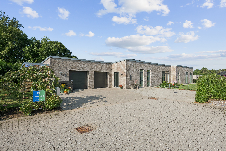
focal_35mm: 19
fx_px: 119
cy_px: 76
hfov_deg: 86.9
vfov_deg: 64.6
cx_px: 113
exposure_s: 1/640
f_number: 8
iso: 200
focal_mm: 19
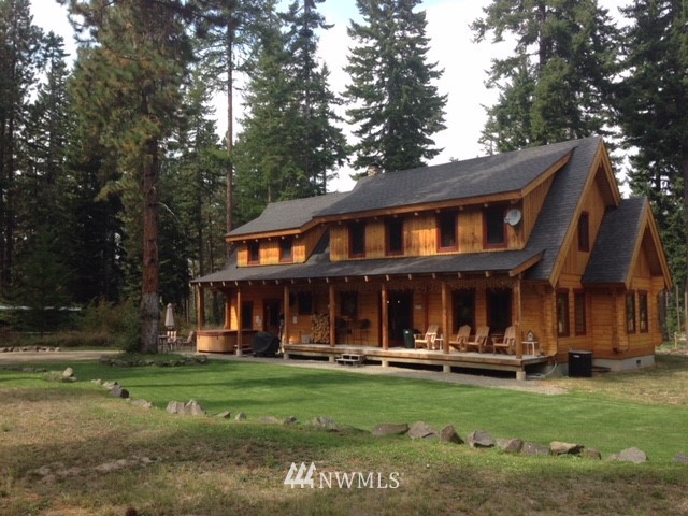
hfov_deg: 55.4
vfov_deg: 42.9
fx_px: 656
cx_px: 344
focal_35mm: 33
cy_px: 258
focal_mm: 4.12
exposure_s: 1/497
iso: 50
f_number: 2.4
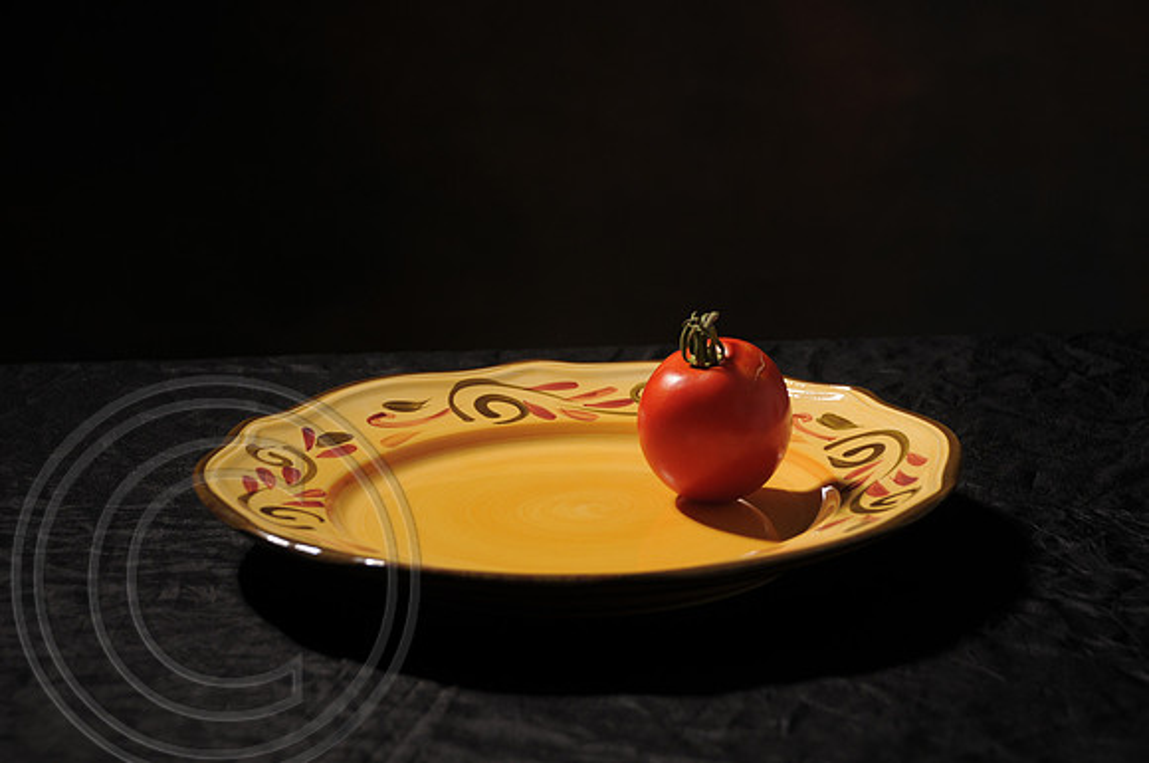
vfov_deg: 13.8
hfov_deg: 20.6
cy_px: 382
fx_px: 3155
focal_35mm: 99
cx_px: 574
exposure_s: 1/125
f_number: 5.6
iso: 200
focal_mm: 66
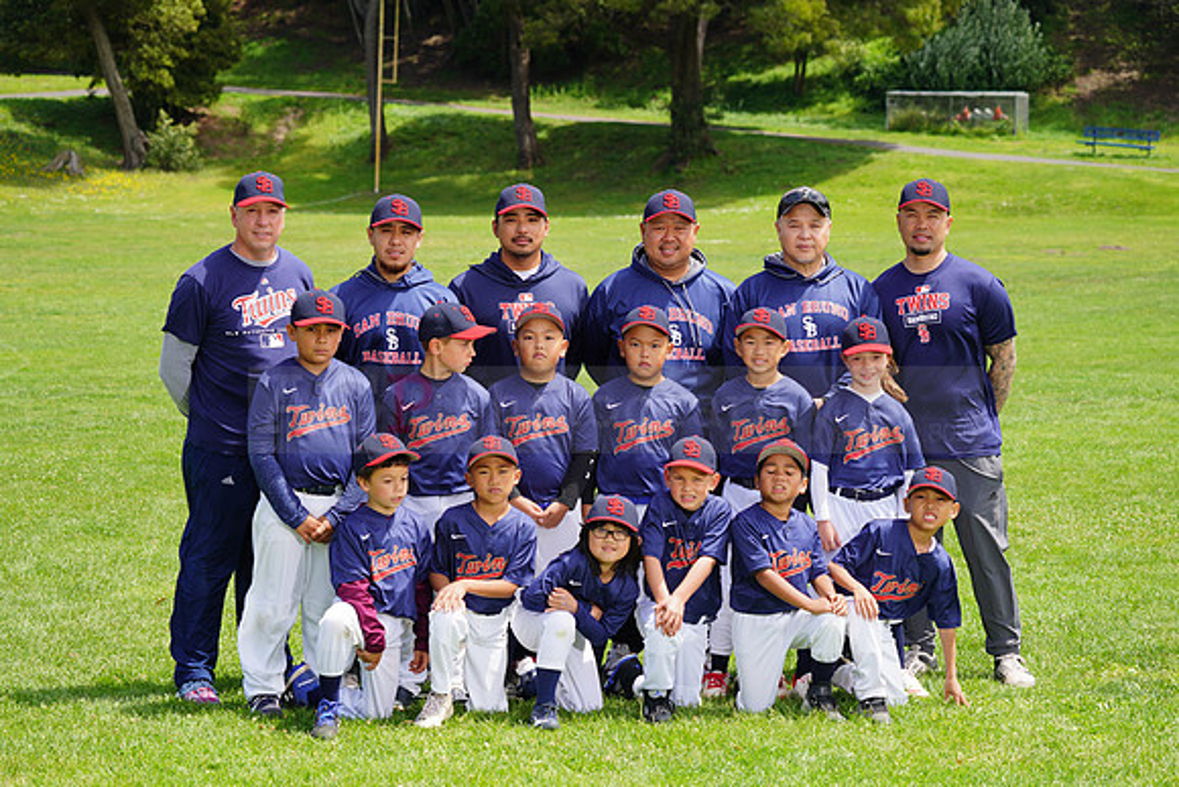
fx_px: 3276
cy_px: 394
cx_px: 590
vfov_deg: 13.7
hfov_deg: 20.4
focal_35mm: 100
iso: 100
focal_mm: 100
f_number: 7.1
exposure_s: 1/250
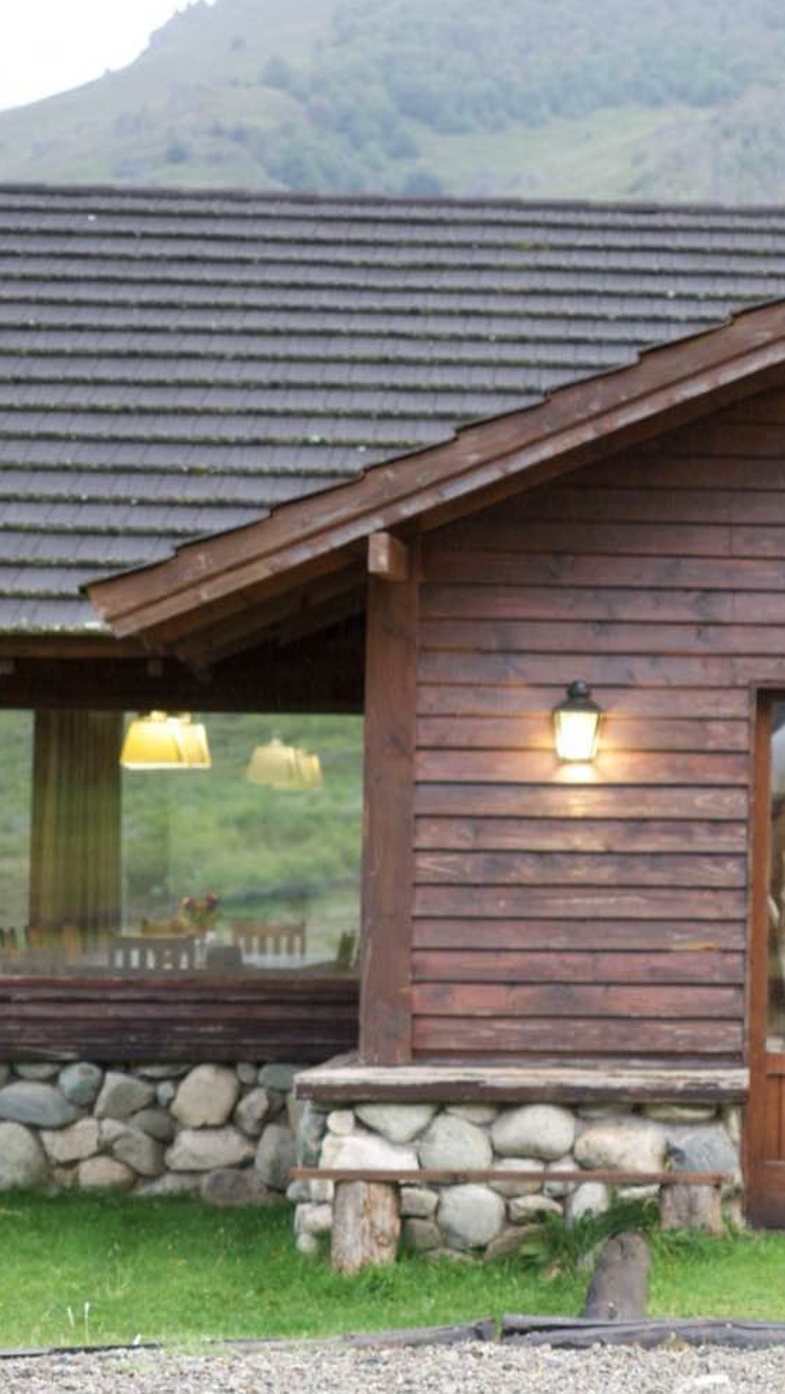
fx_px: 3958
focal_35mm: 107
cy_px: 767
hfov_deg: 10.9
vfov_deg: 20.0
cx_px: 1208
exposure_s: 1/60
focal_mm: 35
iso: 800
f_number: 2.8
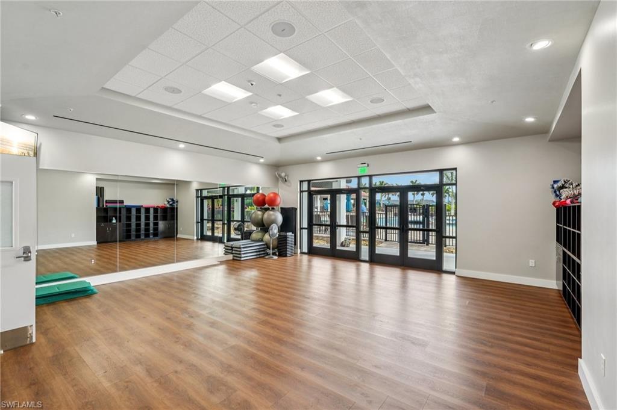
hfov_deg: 96.8
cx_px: 308
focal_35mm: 16
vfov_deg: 73.7
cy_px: 205
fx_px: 274
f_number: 8
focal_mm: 16
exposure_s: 1/30
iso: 400
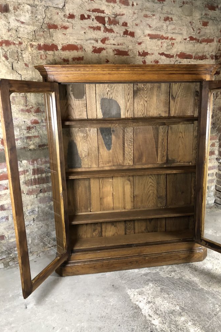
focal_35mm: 30
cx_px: 126
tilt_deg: -15.1
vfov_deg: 61.9
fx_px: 276
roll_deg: +1.8
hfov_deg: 43.5
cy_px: 170
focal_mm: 4
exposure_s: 1/11
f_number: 1.8
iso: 100
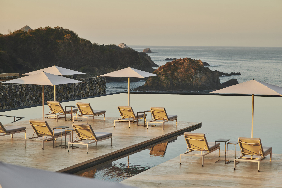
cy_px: 94
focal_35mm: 85
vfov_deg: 16.1
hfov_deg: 23.9
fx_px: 666
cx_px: 141
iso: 100
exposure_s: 1/160
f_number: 5.6
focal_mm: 85
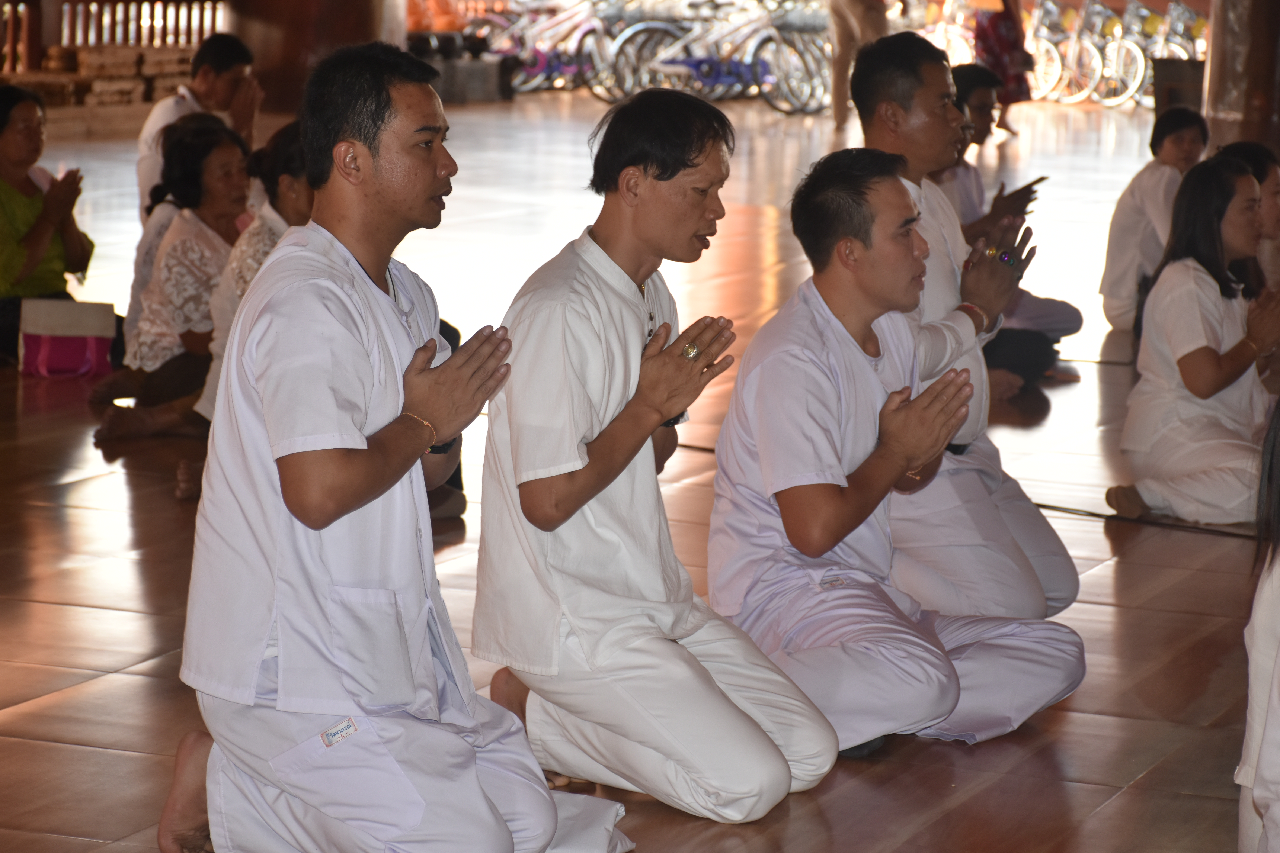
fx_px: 4000
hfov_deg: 18.2
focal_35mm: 112
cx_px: 640
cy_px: 426
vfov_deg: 12.2
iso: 640
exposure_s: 1/125
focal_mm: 75
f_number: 5.6
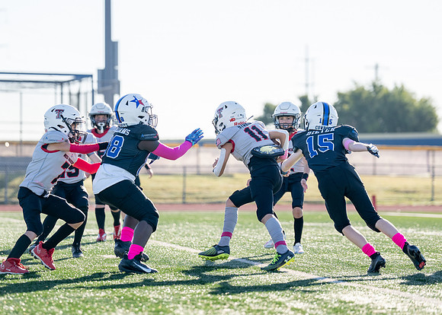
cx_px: 219
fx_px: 2185
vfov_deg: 8.3
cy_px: 120
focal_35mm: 174
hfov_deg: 11.6
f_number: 2.8
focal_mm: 132
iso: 160
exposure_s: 1/2000
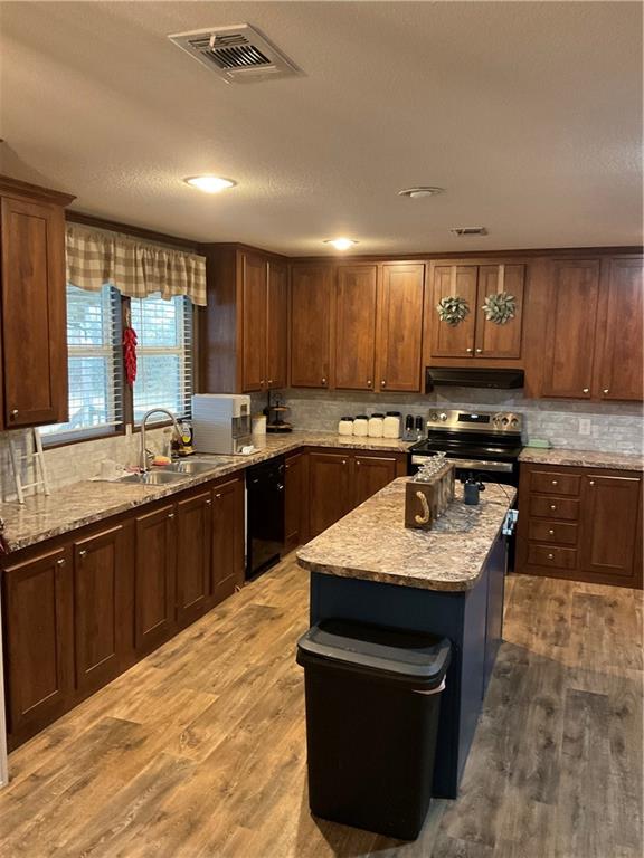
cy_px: 429
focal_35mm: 29
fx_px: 719
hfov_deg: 48.2
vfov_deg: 61.7
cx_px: 322
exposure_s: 1/30
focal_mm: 3
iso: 250
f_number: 1.8
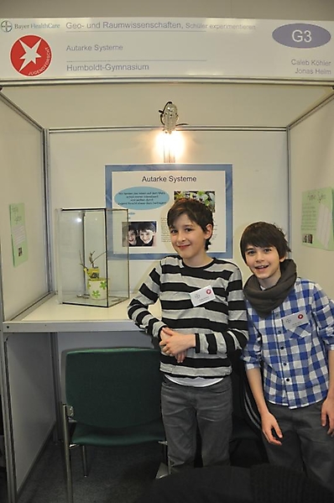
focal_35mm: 27
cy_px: 252
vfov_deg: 67.4
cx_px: 167
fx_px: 377
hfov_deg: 47.8
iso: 800
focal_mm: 18
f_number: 3.5
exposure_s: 1/100
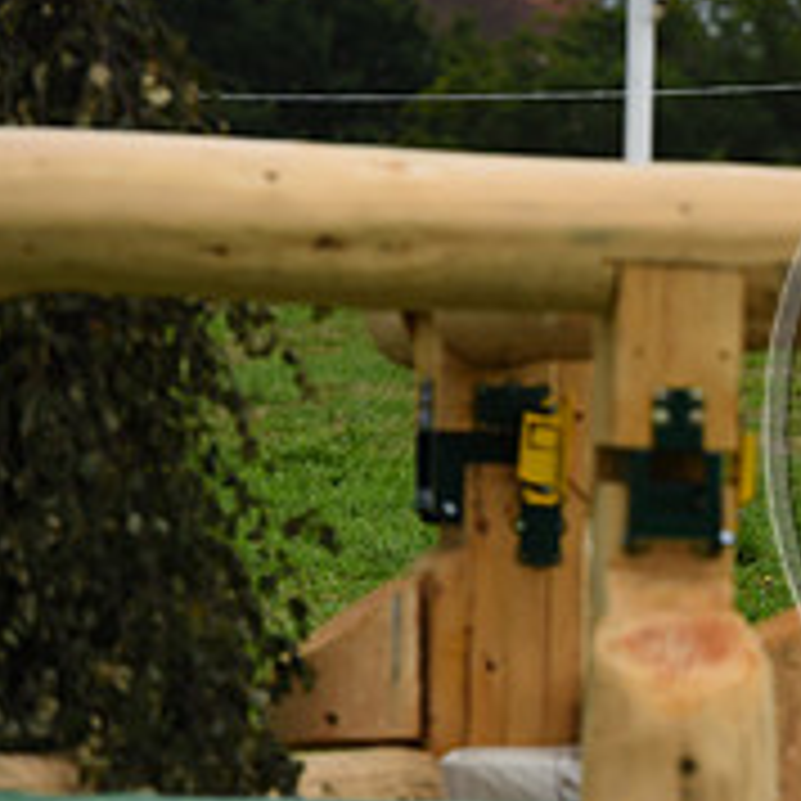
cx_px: 1179
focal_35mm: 497
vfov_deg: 3.5
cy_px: 369
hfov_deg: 3.5
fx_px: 13011
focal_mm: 180
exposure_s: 1/1000
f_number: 5
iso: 160
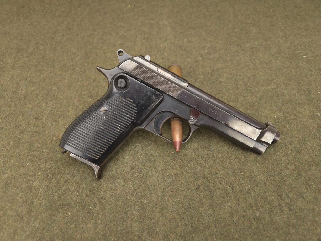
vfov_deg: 58.9
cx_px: 160
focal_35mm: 23
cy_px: 120
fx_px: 213
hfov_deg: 73.9
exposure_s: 1/90
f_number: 1.8
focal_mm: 5.4
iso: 160
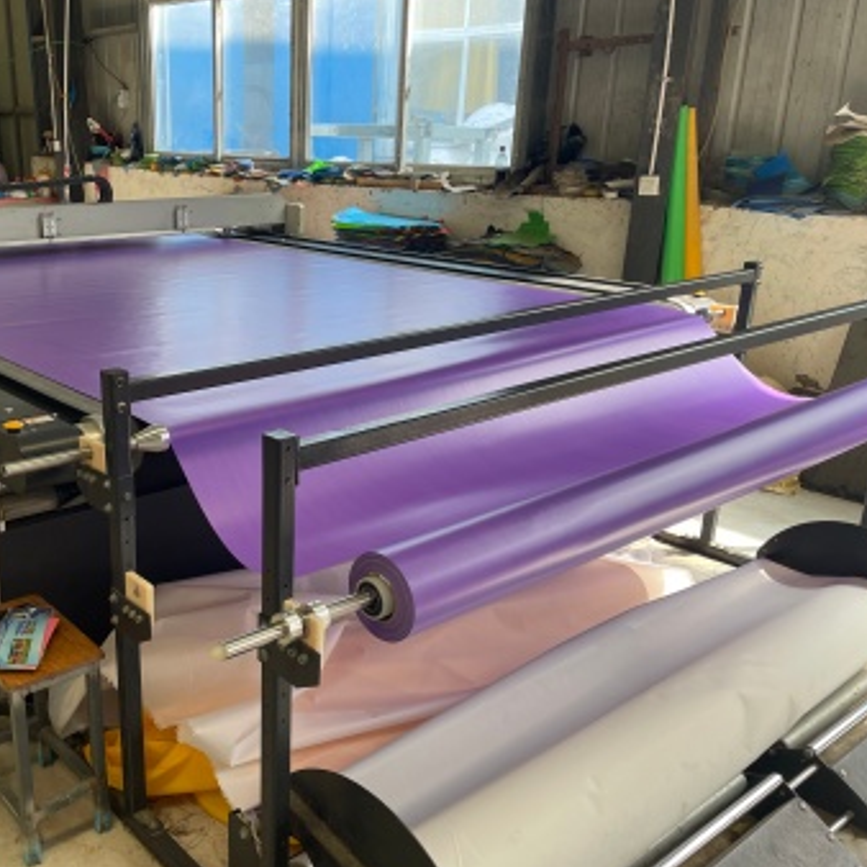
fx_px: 963
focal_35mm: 34
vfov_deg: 48.4
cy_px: 473
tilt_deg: -19.7
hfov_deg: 47.4
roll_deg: +0.4
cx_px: 264
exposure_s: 1/121
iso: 40
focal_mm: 4.2
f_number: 1.6
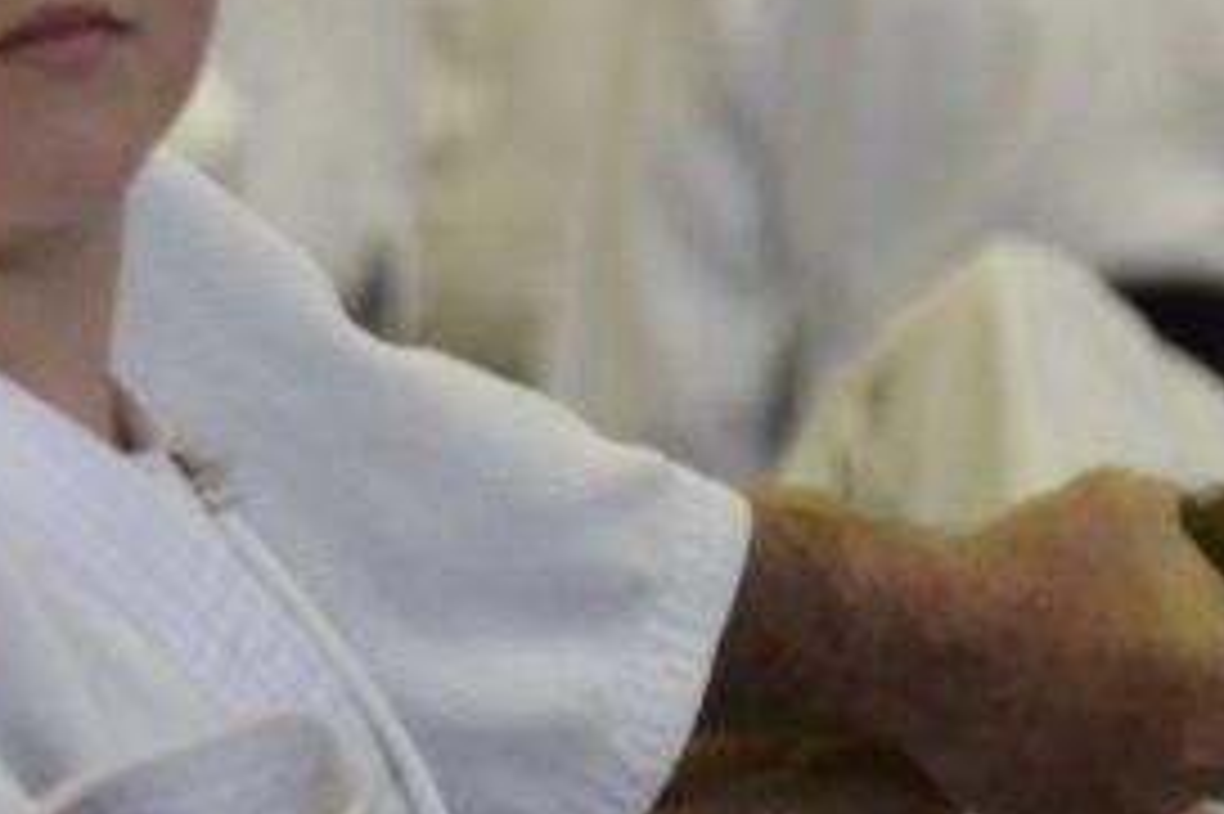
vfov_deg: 1.9
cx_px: -711
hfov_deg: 2.8
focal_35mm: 735
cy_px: 133
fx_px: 24974
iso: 3200
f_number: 5
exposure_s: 1/250
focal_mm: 130
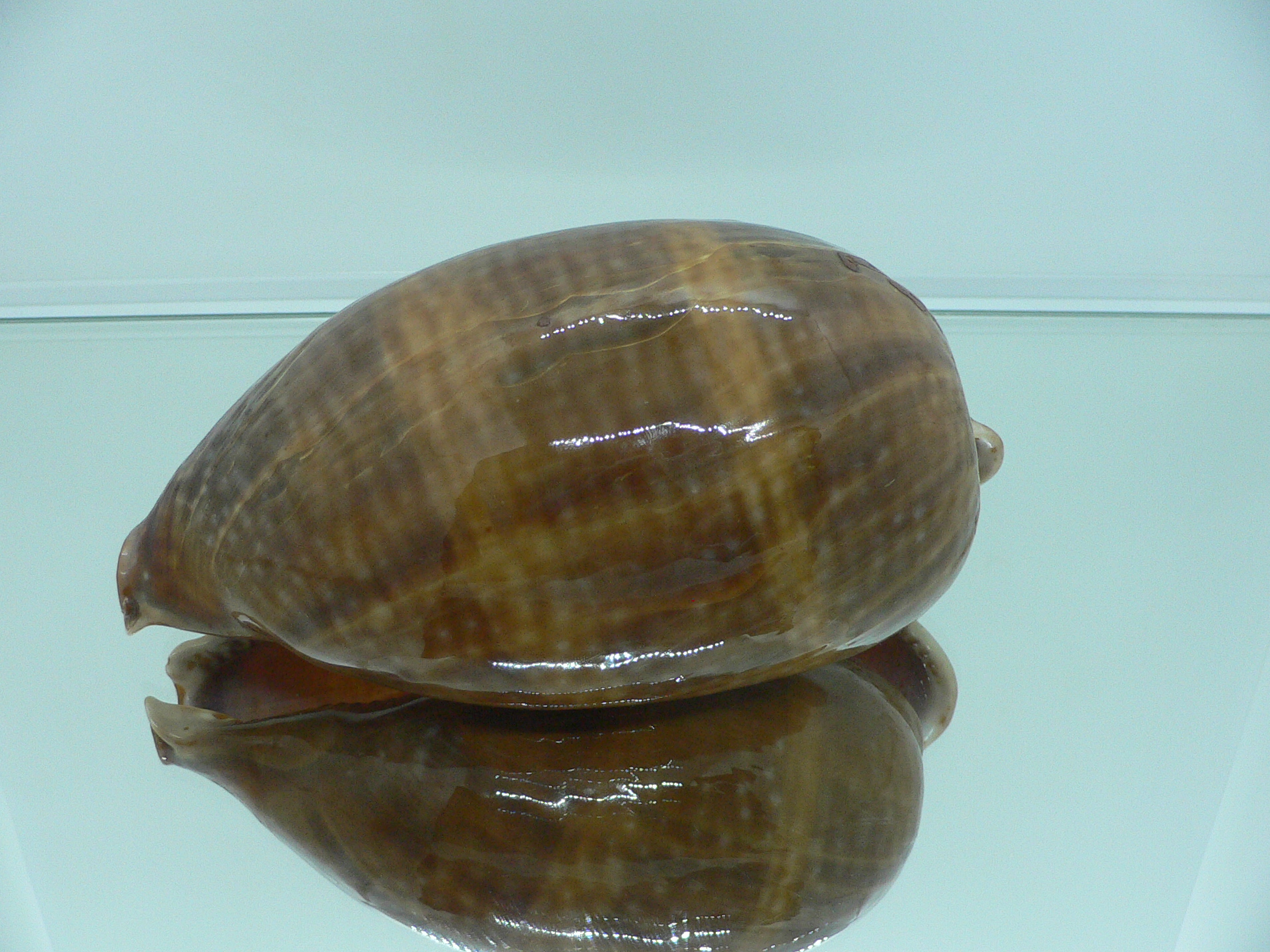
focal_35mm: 37
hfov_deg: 50.1
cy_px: 501
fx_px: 1357
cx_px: 618
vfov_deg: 38.7
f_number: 2.8
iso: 150
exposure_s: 1/60
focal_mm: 4.6
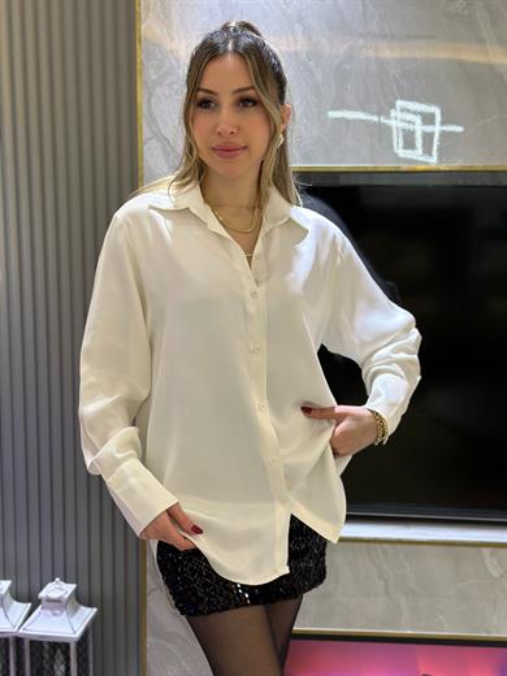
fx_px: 937
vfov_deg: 39.7
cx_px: 254
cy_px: 338
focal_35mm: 48
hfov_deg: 30.3
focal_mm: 6.86
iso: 100
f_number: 1.78
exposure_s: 1/50
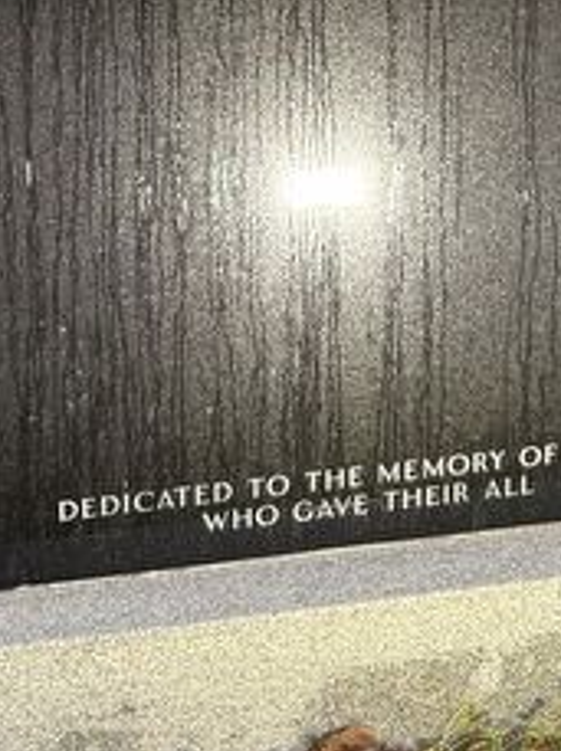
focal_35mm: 84
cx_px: 341
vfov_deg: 20.9
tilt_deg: -11.0
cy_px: -269
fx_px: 1820
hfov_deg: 17.5
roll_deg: -1.2
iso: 160
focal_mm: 6.76
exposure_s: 1/136
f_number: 1.78
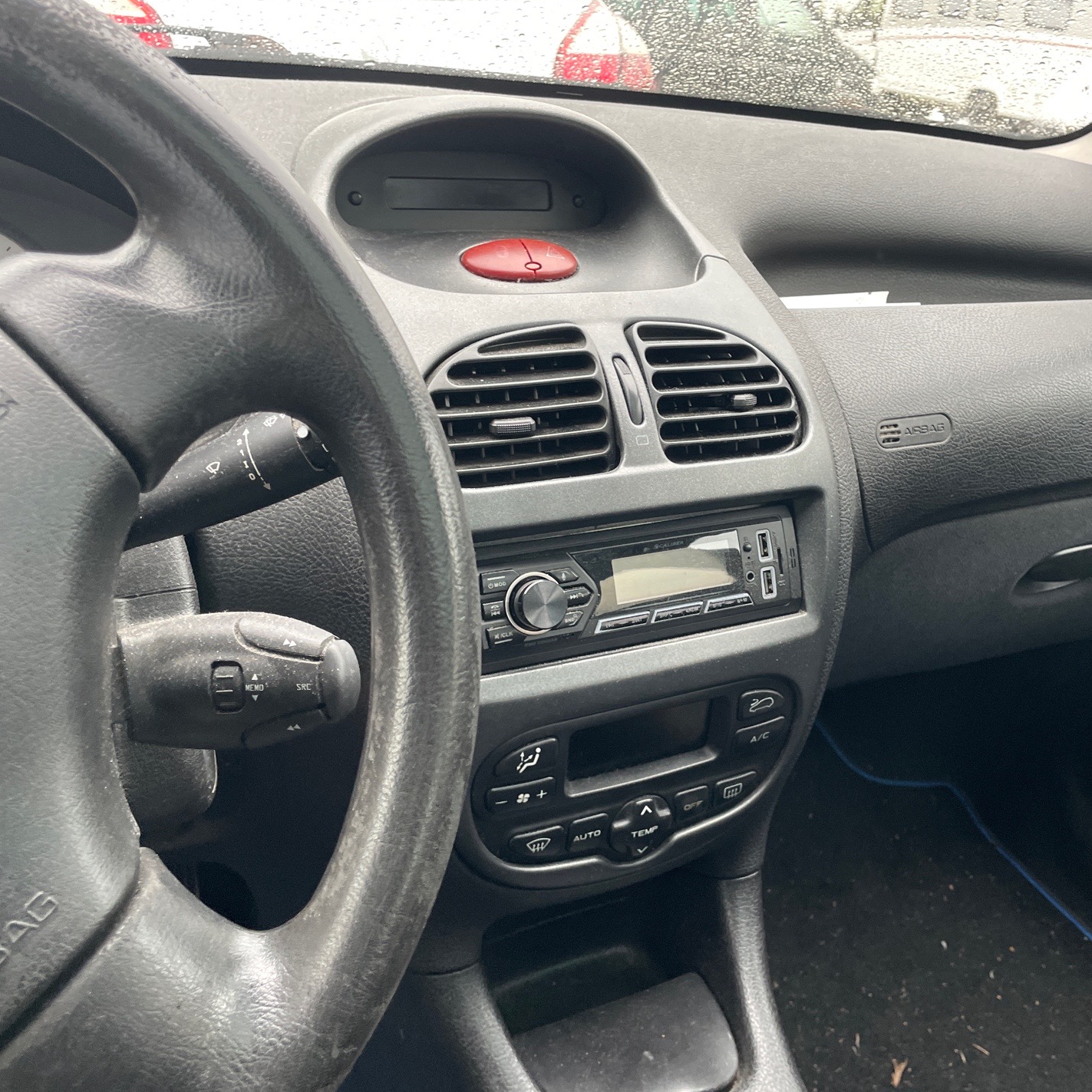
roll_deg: -5.0
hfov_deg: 52.1
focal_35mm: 31
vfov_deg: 52.5
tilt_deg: -31.2
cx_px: 661
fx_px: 1106
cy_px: 542
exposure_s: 1/72
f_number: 1.6
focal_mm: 4.2
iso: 125
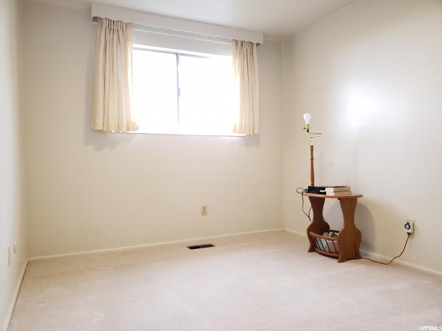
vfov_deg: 53.1
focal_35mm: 26
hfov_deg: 67.3
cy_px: 166
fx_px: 332
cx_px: 221
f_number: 2.4
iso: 320
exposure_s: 1/40
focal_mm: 4.3
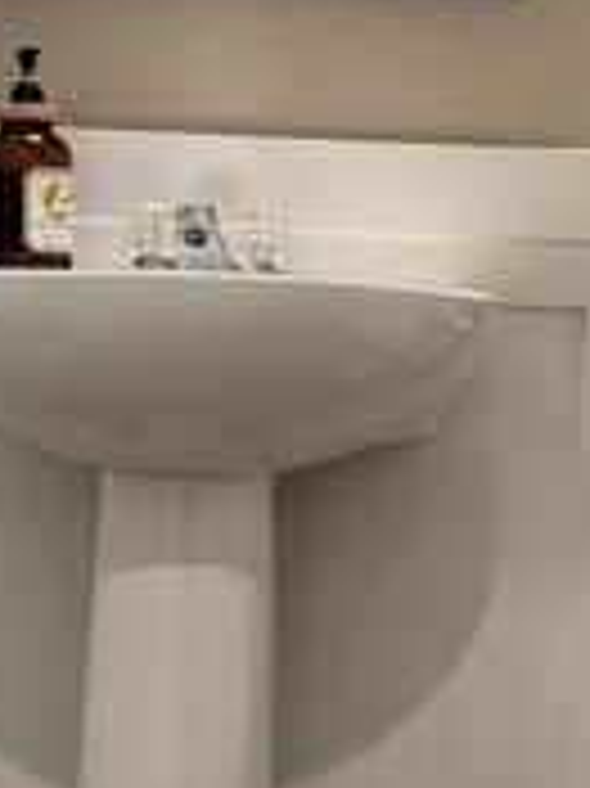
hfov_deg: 16.8
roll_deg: -2.4
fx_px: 2002
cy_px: 522
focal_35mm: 88
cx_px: 329
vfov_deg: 22.2
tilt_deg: -3.5
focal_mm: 6.76
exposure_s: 1/60
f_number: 1.78
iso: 200
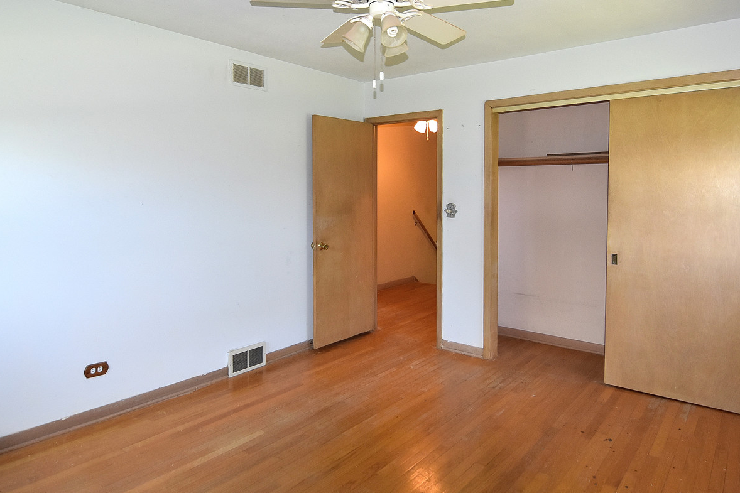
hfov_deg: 76.8
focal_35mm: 23
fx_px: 466
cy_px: 198
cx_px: 381
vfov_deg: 55.3
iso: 800
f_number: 3.5
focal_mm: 11
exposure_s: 1/200
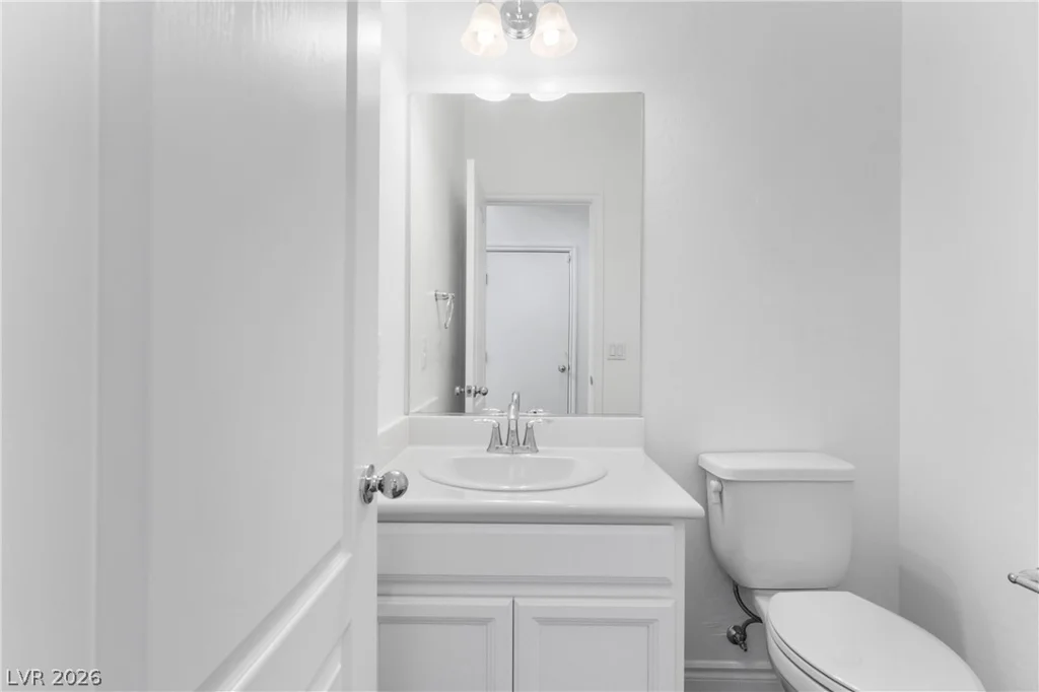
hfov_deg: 93.3
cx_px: 520
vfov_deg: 70.4
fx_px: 490
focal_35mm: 17
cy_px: 346
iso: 400
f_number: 8
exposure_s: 1/13
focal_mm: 17
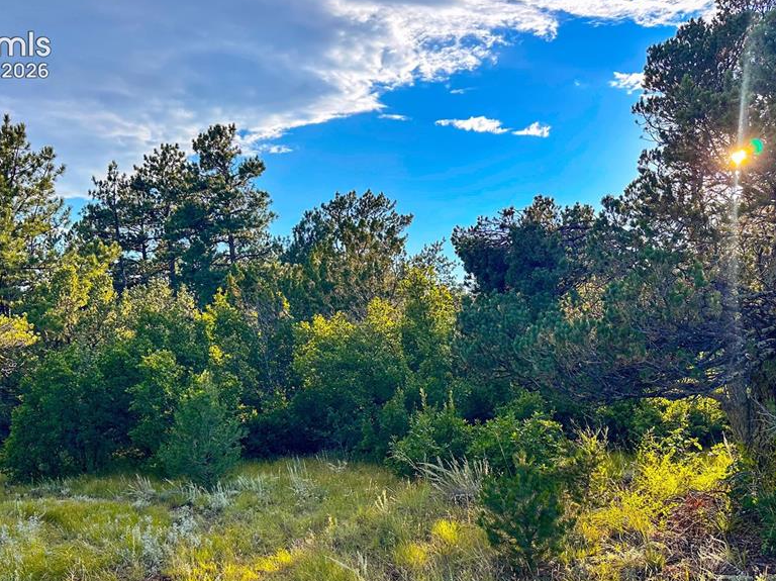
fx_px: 717
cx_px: 371
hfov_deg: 56.8
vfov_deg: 43.6
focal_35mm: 32
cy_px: 376
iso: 80
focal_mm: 6.86
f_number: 1.8
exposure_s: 1/2700
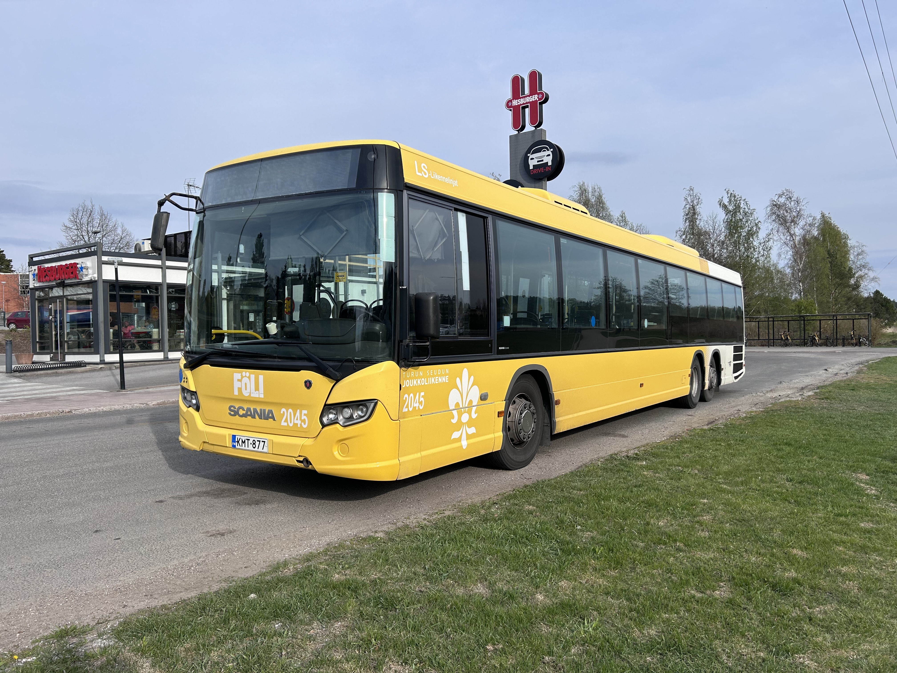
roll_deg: +1.1
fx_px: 674
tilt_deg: -0.3
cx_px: 448
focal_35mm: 26
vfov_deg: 53.1
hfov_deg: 67.3
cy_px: 336
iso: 50
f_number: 1.5
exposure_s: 1/2632
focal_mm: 5.7
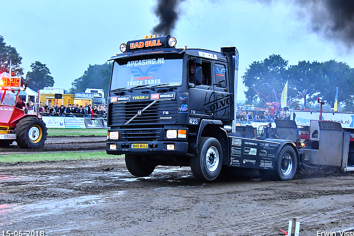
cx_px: 181
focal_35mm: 74
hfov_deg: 27.3
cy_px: 117
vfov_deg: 18.4
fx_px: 728
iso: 2500
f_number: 5.3
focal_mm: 48
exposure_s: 1/125
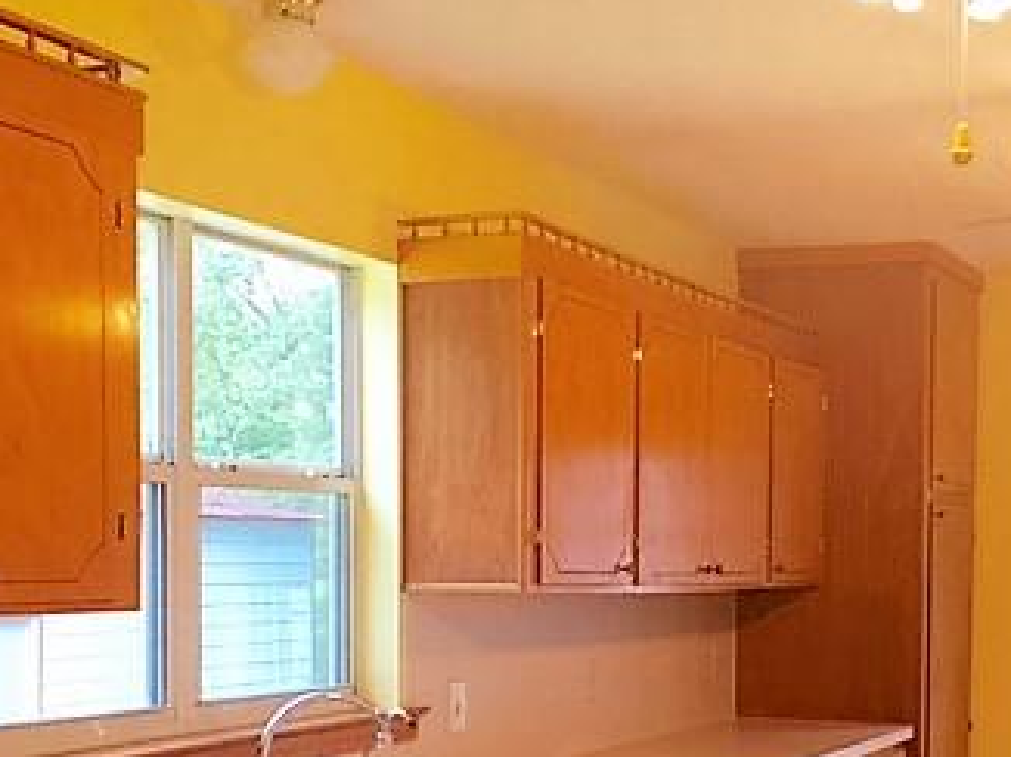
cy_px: 633
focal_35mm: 57
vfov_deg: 25.1
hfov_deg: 33.1
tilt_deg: -3.0
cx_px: 769
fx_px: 1664
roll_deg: -1.1
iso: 32
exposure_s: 1/15
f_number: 2.2
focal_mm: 4.15
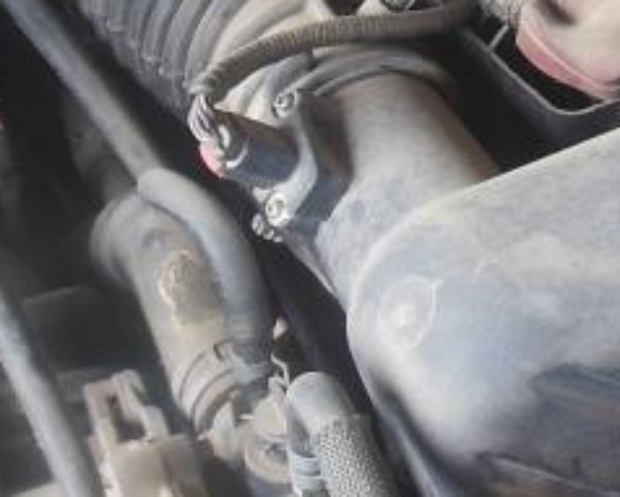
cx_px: 547
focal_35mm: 131
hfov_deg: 14.5
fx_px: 2407
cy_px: 96
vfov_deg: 11.8
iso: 125
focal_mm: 4.5
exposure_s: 1/60
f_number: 3.2
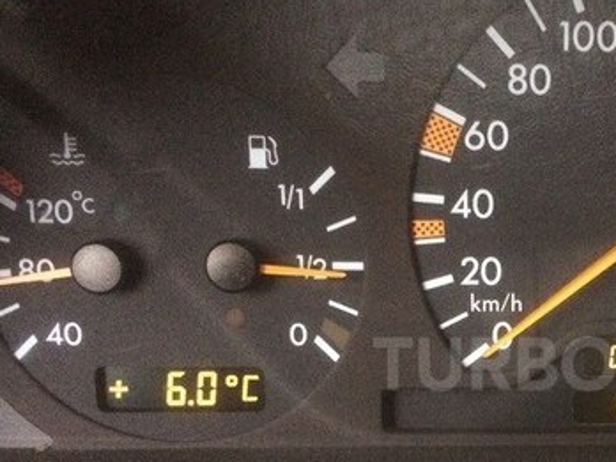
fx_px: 979
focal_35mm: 55
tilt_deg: -26.9
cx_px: 554
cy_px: 364
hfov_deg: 33.1
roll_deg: +2.9
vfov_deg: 26.1
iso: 400
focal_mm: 4.15
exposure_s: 1/17
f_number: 2.2
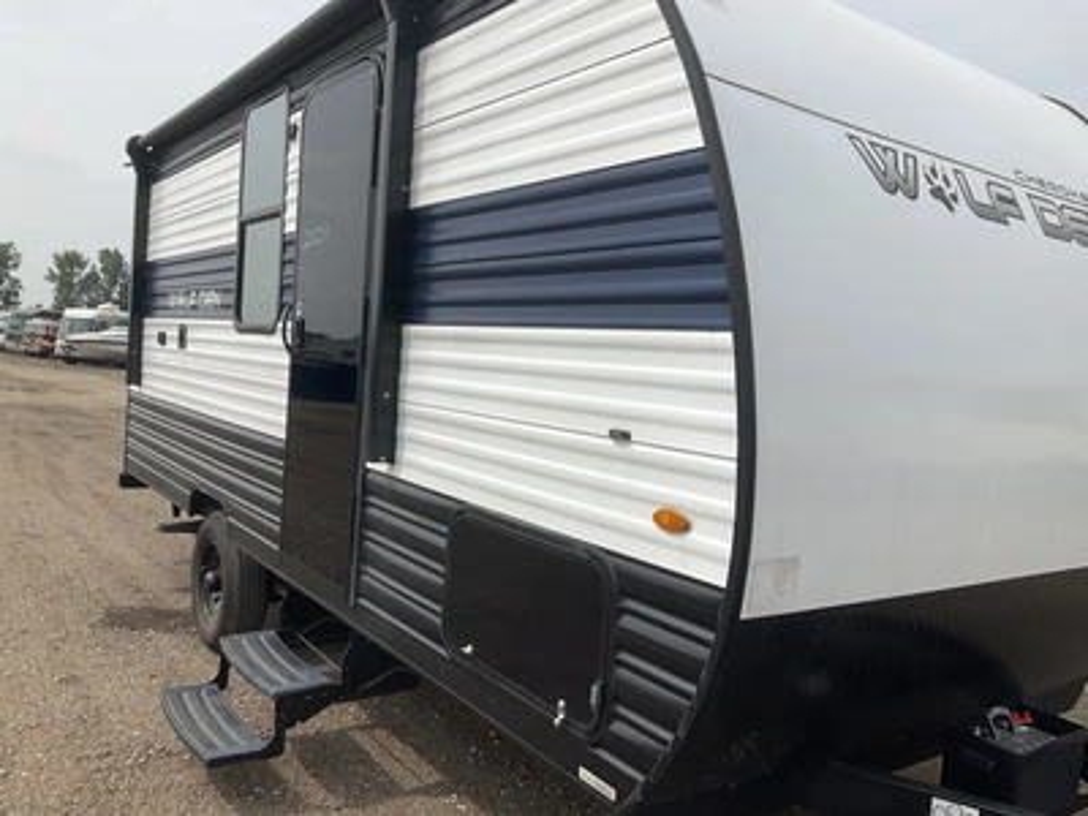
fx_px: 911
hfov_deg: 61.7
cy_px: 408
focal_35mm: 29
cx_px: 544
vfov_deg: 48.2
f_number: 1.8
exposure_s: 1/2801
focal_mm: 3
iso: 25
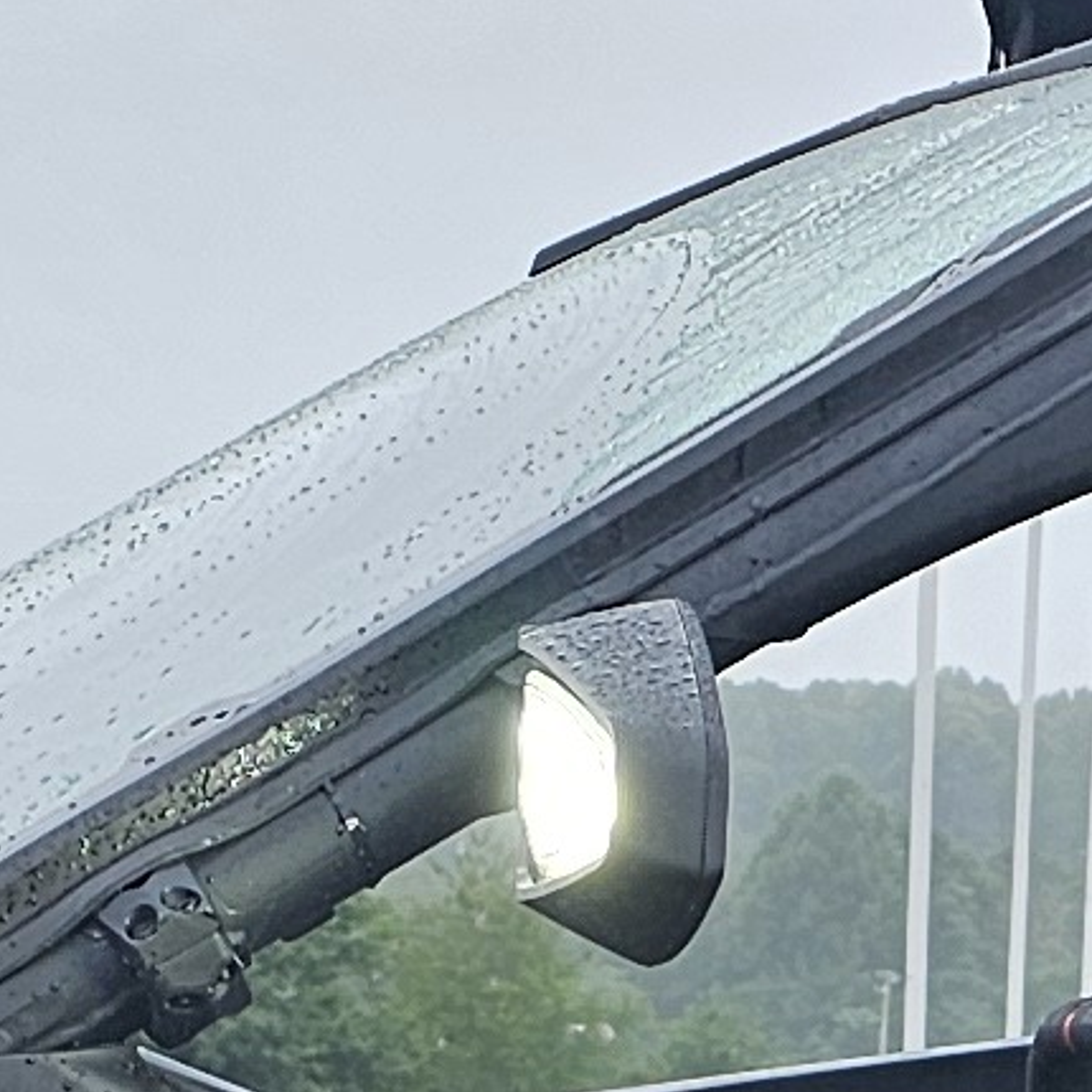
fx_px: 6745
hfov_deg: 9.1
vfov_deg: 8.6
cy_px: 2347
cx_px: 1379
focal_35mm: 189
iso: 32
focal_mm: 6.3
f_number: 1.7
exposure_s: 1/180
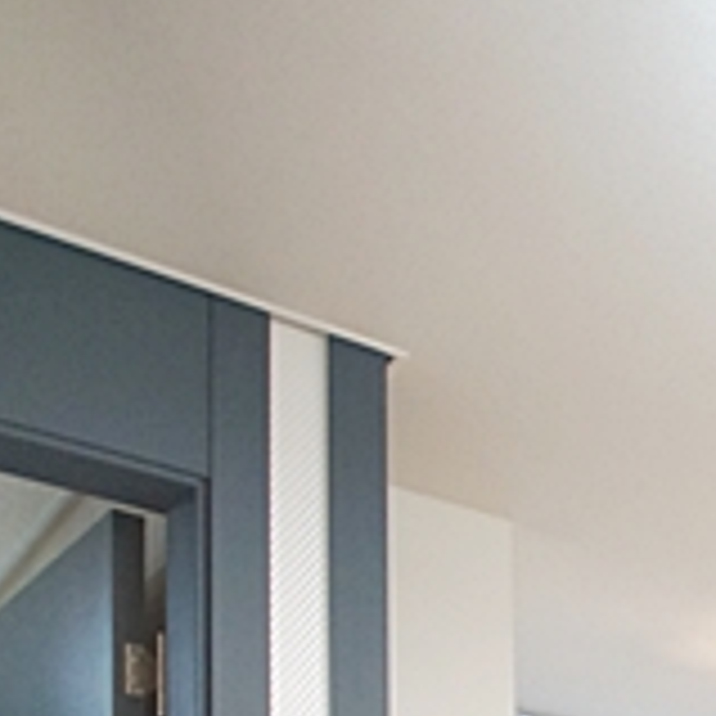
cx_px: 1473
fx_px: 1498
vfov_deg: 21.1
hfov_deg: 17.7
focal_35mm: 64
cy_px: 1171
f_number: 4
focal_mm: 10
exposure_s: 1/80
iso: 800
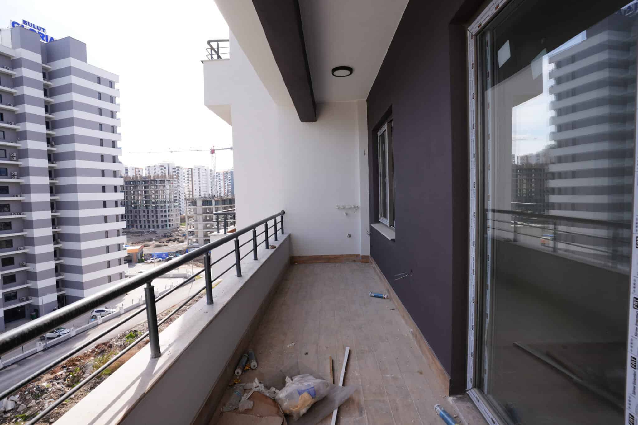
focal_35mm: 17
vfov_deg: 70.4
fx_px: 301
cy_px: 212
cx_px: 319
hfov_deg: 93.3
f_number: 7.1
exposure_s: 1/100
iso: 100
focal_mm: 17
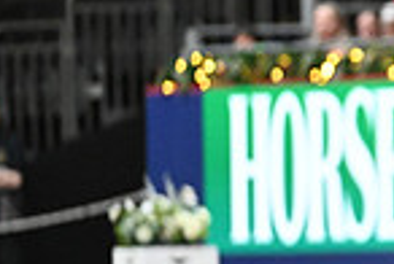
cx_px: 734
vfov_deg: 1.2
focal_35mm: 1188
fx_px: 13028
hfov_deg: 1.7
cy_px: 36
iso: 6400
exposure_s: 1/640
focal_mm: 300
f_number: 4
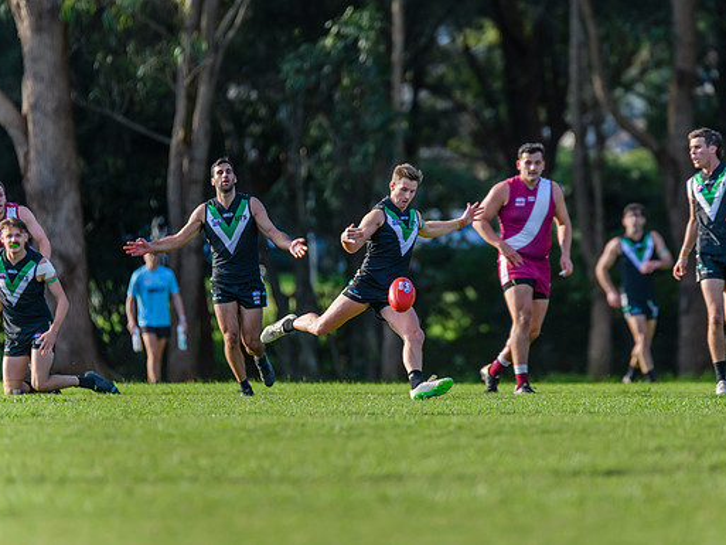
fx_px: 9734
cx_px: 434
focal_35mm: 464
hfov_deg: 4.3
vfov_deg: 3.2
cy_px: 270
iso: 1250
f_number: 4
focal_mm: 380
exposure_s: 1/2500
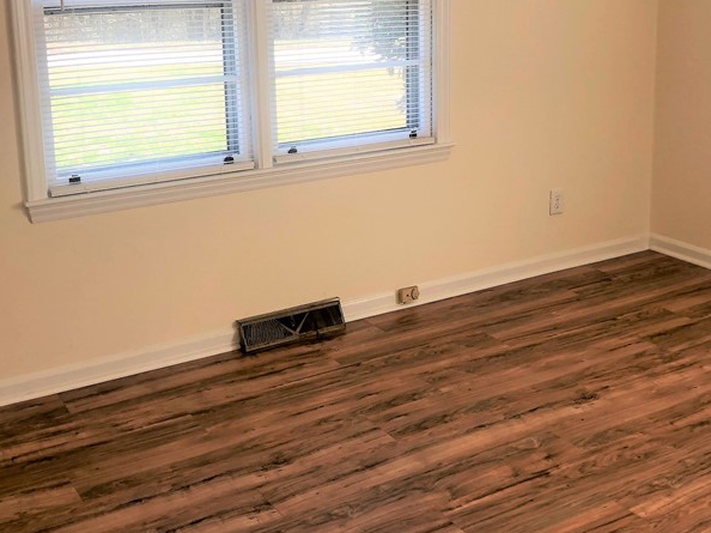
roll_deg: +0.2
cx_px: 376
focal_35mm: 50
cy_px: 170
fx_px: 1027
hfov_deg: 38.2
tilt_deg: -11.8
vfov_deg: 28.9
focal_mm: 3.99
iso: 32
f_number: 1.8
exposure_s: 1/119
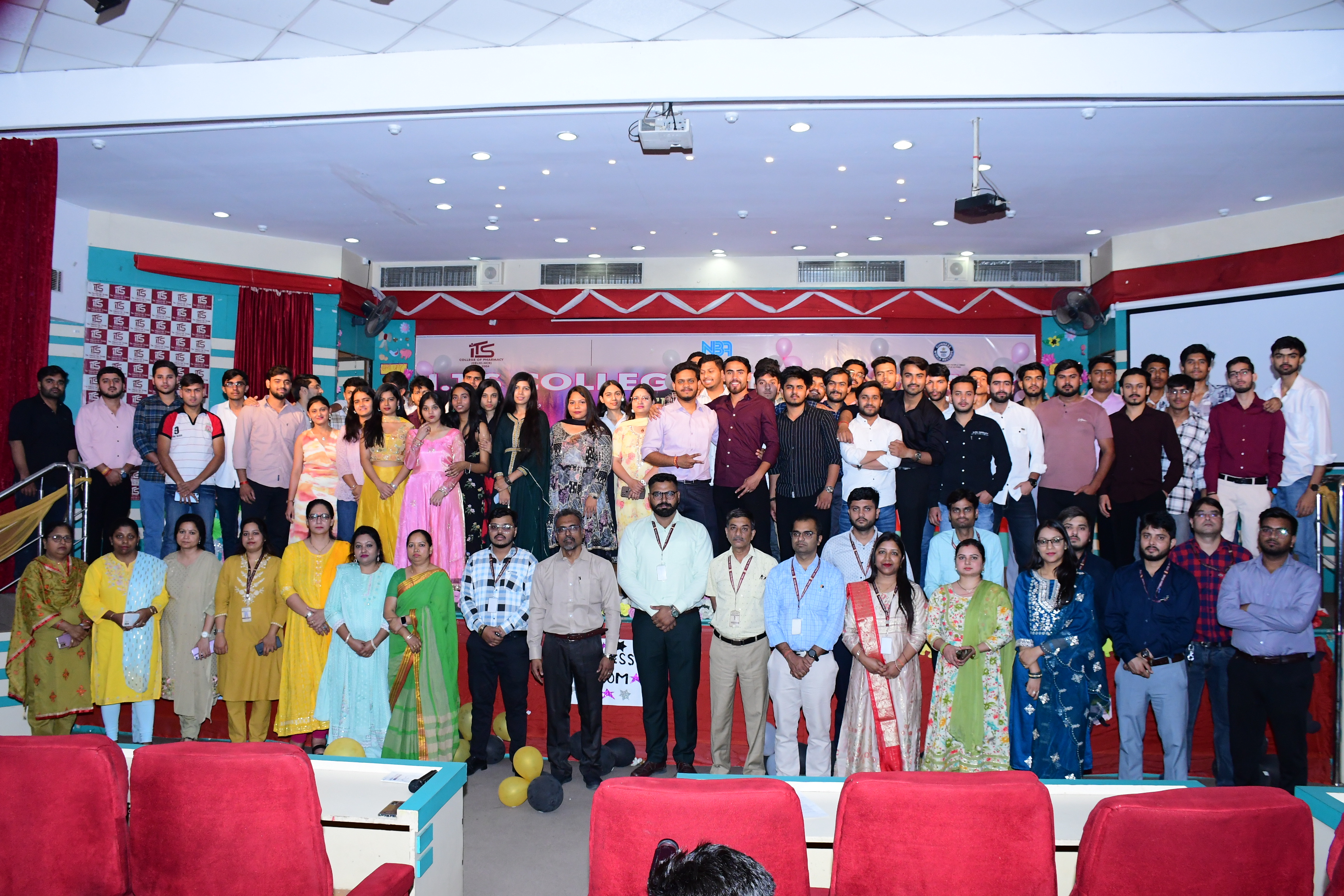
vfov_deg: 47.9
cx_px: 672
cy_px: 448
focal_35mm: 27
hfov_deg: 67.4
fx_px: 1008
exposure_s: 1/125
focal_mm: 18
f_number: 5.6
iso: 1600
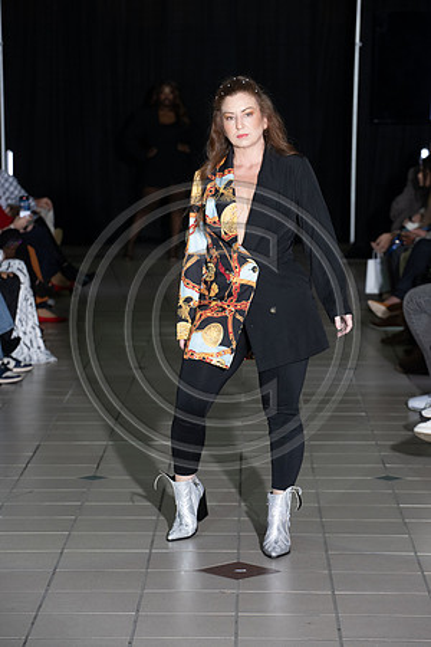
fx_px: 2245
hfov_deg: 11.0
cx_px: 216
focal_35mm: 125
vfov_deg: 16.4
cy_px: 324
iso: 1250
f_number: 5.6
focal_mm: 125
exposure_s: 1/160
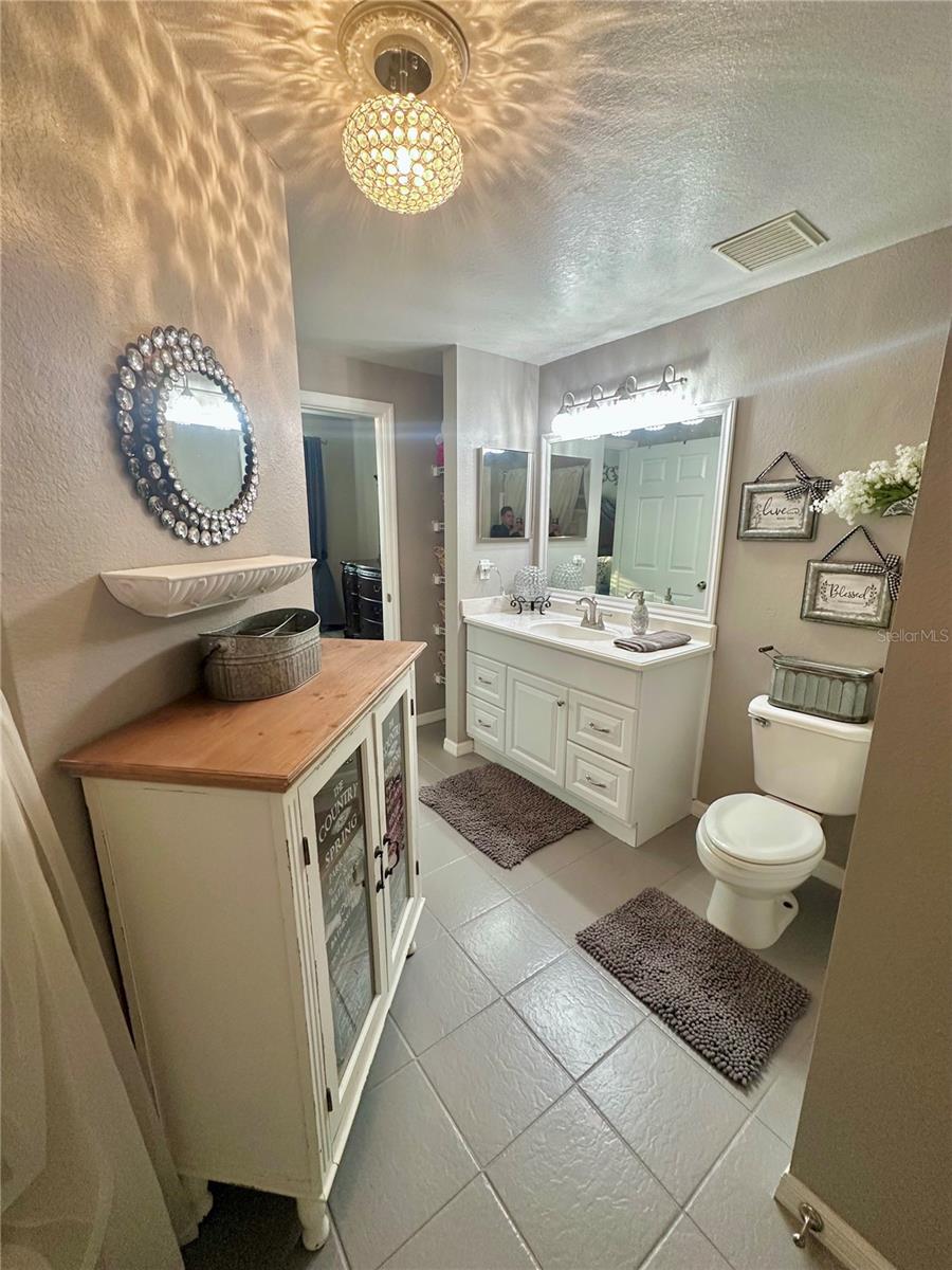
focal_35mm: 14
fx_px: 513
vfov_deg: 102.1
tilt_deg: -13.7
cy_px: 635
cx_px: 476
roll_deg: -0.1
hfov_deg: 85.7
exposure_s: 1/60
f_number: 2.2
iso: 250
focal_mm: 2.22
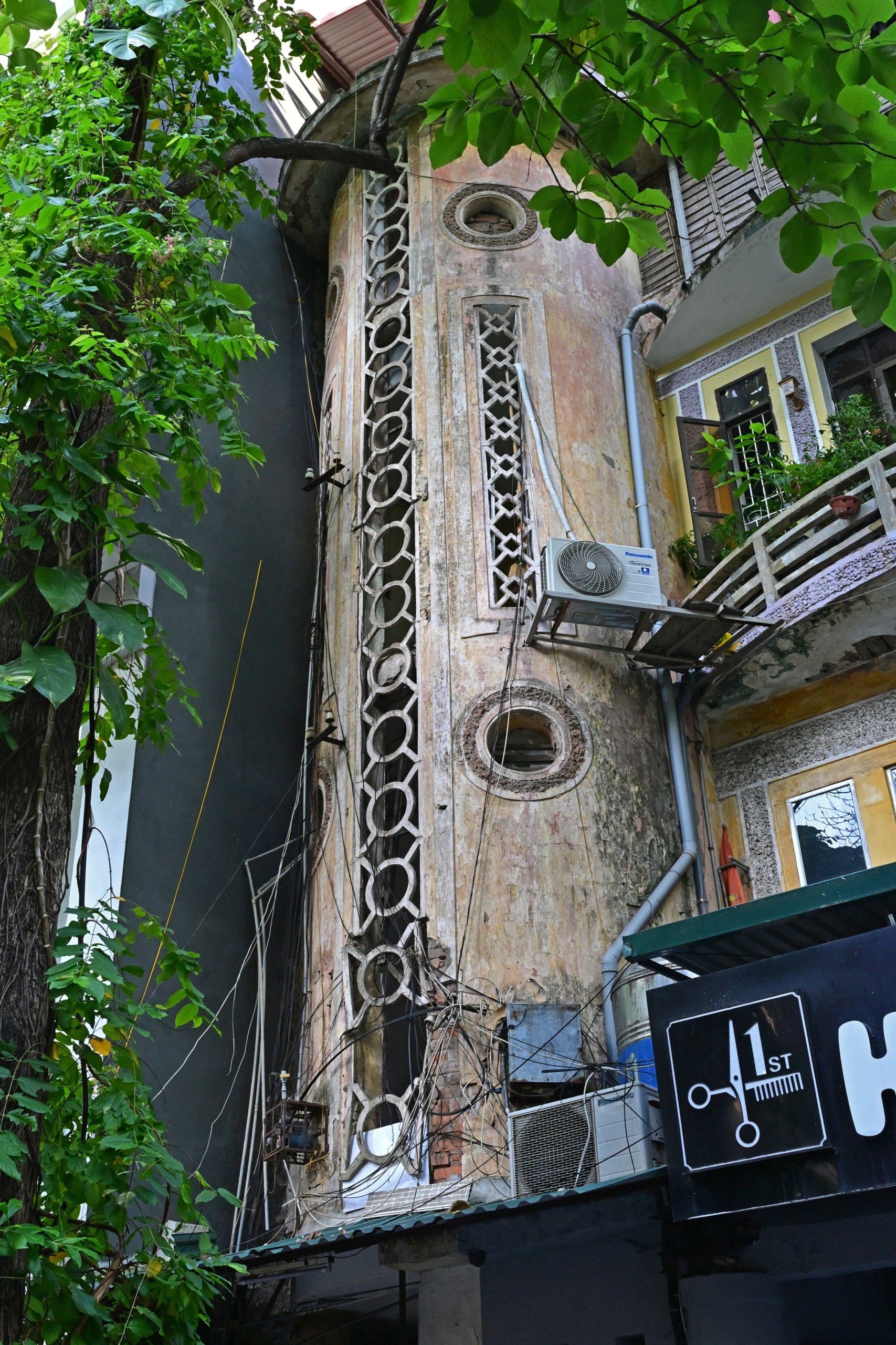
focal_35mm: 36
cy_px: 672
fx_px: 1344
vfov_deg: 53.1
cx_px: 448
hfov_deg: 36.9
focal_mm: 24
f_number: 8
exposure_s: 1/60
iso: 1250
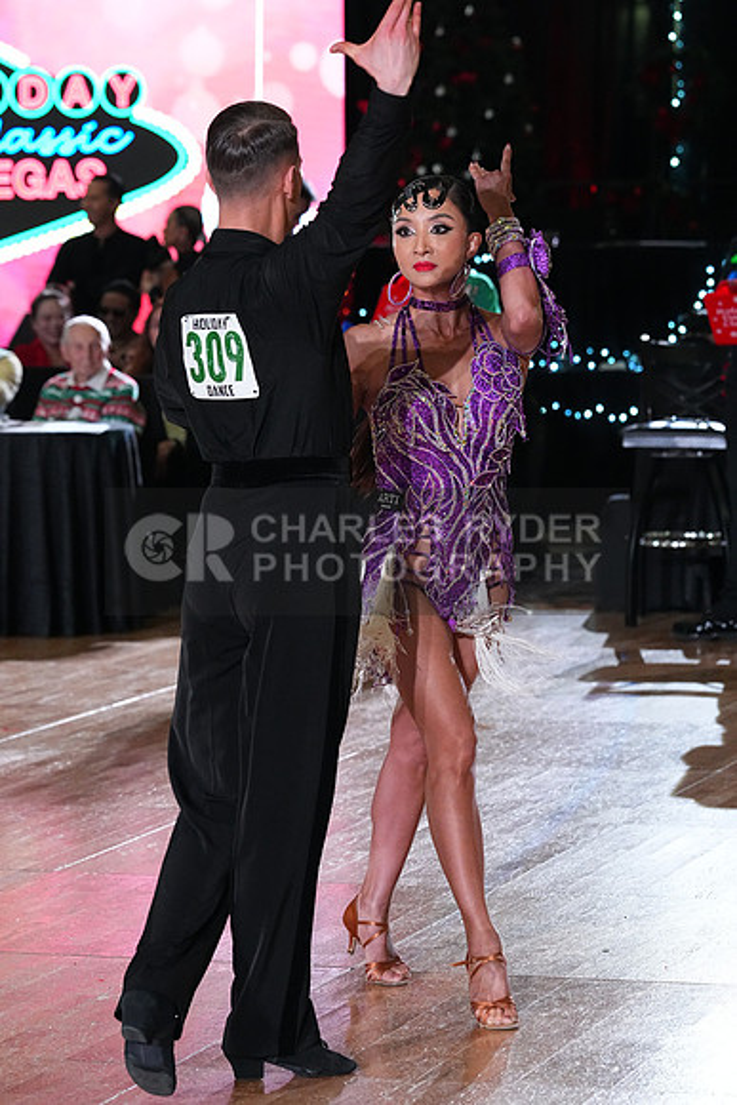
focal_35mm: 143
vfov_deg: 14.3
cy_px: 552
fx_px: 4388
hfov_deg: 9.6
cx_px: 368
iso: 8000
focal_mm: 143
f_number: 5.6
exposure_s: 1/400
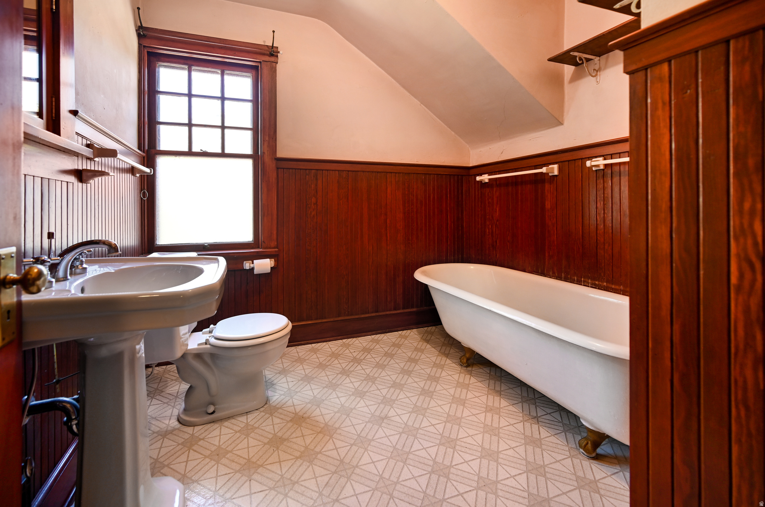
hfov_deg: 104.3
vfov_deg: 81.0
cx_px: 382
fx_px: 297
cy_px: 254
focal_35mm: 14
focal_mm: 14
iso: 160
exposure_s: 1/40
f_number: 4
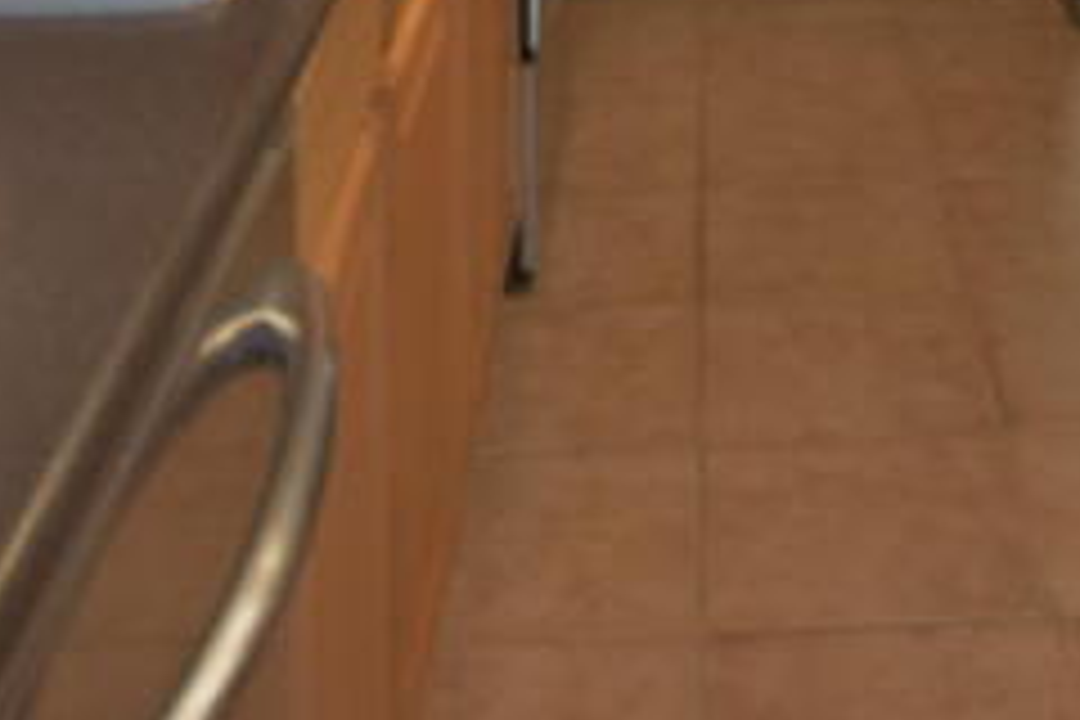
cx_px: 826
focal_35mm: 72
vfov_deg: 15.1
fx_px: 2160
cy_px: -752
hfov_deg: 27.6
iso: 800
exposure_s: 1/60
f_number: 4
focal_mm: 10
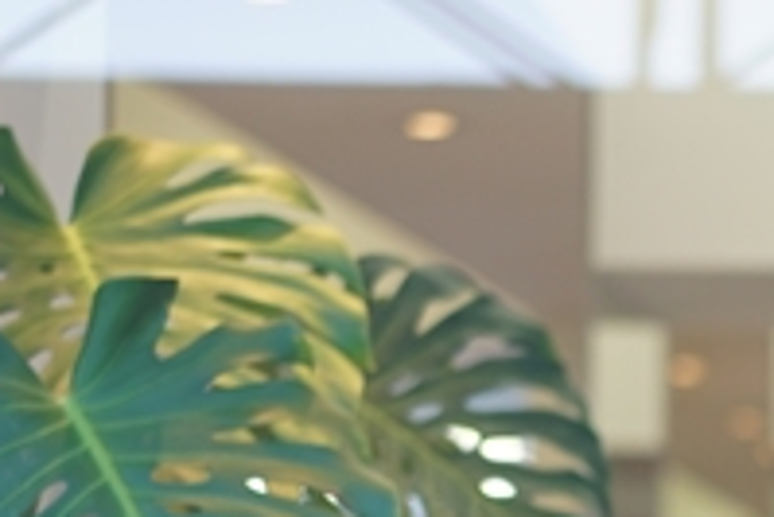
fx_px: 4755
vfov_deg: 6.1
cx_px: 1249
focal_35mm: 221
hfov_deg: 9.0
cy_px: 896
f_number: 2
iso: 100
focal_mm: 55
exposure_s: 1/80
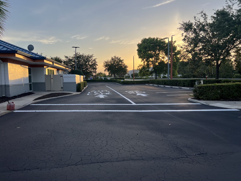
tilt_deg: -4.7
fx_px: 181
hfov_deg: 67.3
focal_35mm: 26
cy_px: 90
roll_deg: +0.6
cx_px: 120
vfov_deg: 53.1
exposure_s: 1/1224
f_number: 1.5
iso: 50
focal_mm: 5.7
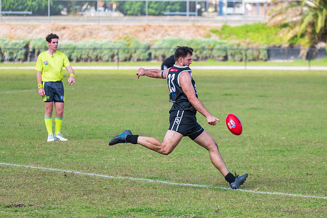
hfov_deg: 7.0
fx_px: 2681
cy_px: 89
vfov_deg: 4.7
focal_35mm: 295
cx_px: 192
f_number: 6.3
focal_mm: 240
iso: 800
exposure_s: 1/1600
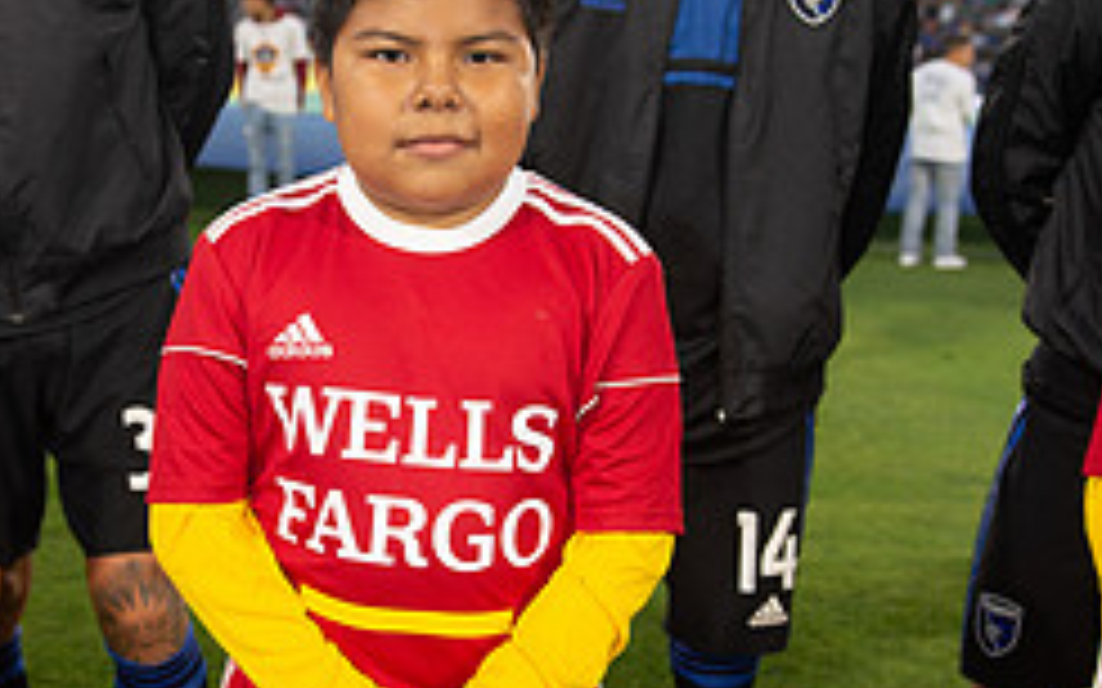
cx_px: 454
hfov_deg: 33.9
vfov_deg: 21.6
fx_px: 1802
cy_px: 436
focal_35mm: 60
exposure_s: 1/160
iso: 640
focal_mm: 32
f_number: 4
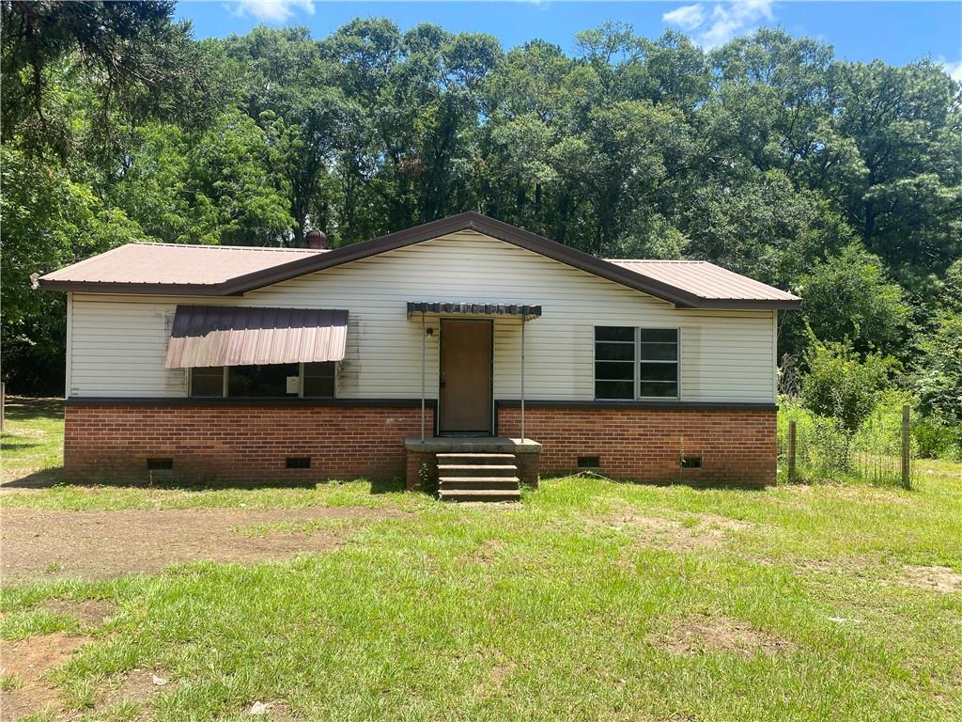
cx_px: 481
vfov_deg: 53.1
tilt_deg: +1.7
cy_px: 361
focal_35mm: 26
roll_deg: -1.1
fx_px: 723
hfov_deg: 67.3
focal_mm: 4.25
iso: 32
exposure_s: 1/1072
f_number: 1.8
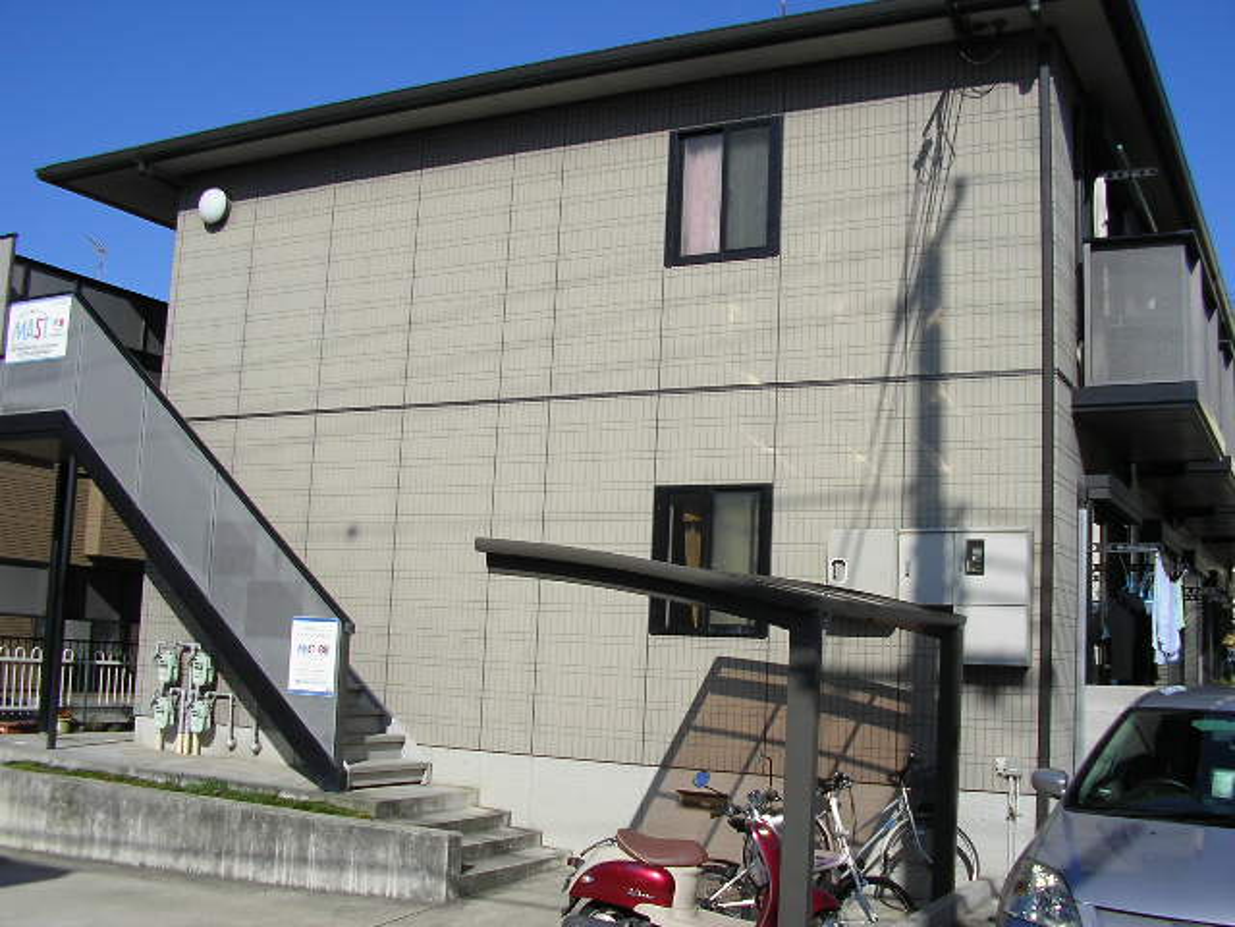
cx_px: 618
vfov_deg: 37.7
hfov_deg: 49.0
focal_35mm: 38
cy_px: 464
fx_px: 1356
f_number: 4.1
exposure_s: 1/713
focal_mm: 5.8
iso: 50
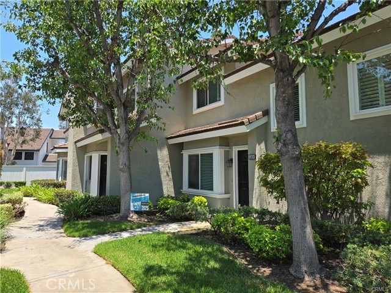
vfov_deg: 58.9
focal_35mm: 23
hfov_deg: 73.9
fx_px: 260
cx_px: 196
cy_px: 146
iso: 25
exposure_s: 1/857
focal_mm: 5.4
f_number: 1.8
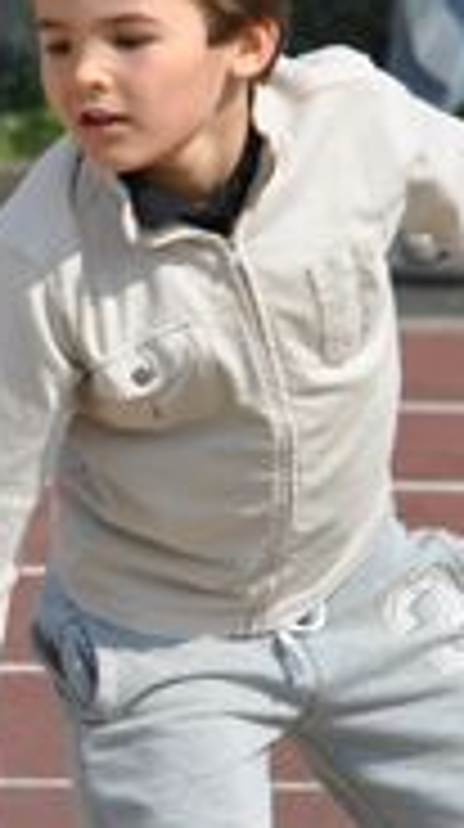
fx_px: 16198
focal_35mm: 738
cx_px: 117
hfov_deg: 1.6
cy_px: 110
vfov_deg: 2.9
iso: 200
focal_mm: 135
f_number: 7.1
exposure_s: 1/800
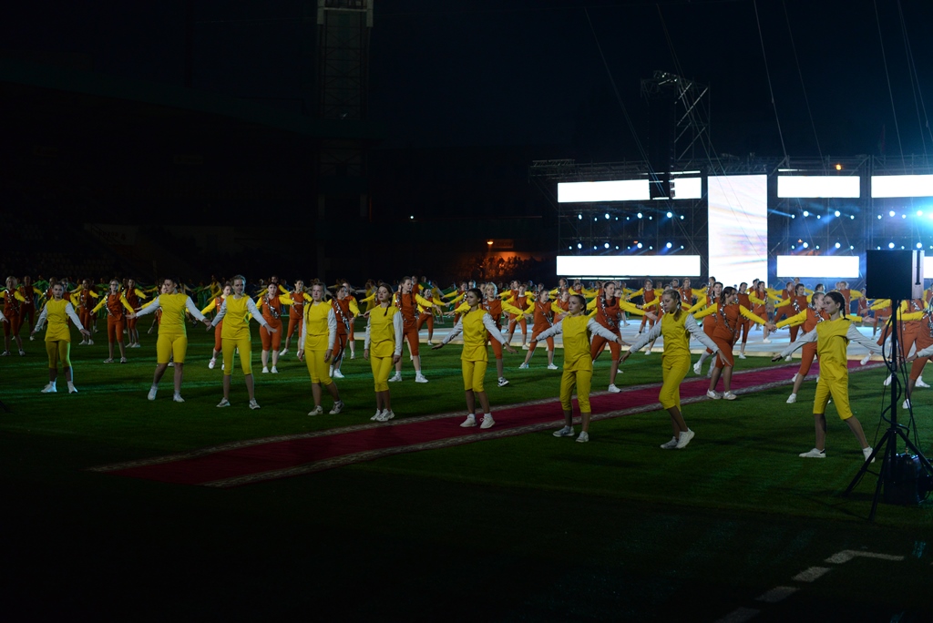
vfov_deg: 27.0
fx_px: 1297
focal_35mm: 50
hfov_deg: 39.6
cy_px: 312
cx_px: 466
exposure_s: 1/640
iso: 2000
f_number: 3.2
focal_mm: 50
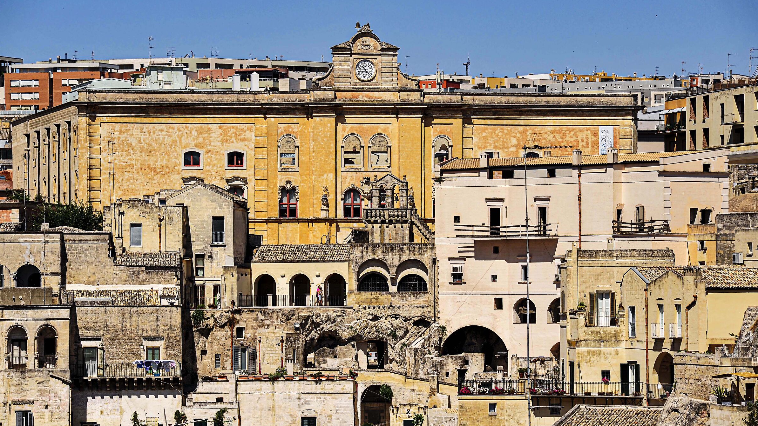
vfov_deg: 6.8
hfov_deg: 12.0
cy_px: 217
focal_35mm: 179
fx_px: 3598
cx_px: 379
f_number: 8
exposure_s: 1/800
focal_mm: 170
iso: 200
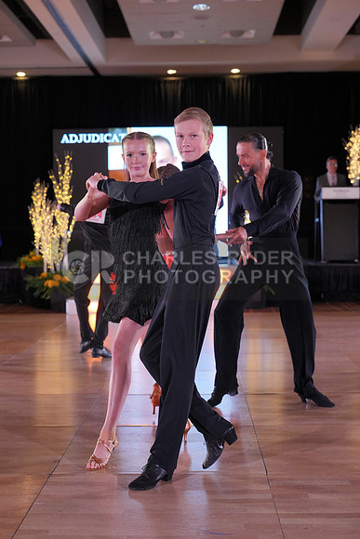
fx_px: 854
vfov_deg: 35.0
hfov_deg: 23.8
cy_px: 270
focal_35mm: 57
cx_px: 180
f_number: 4
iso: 2000
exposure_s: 1/500
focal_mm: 57
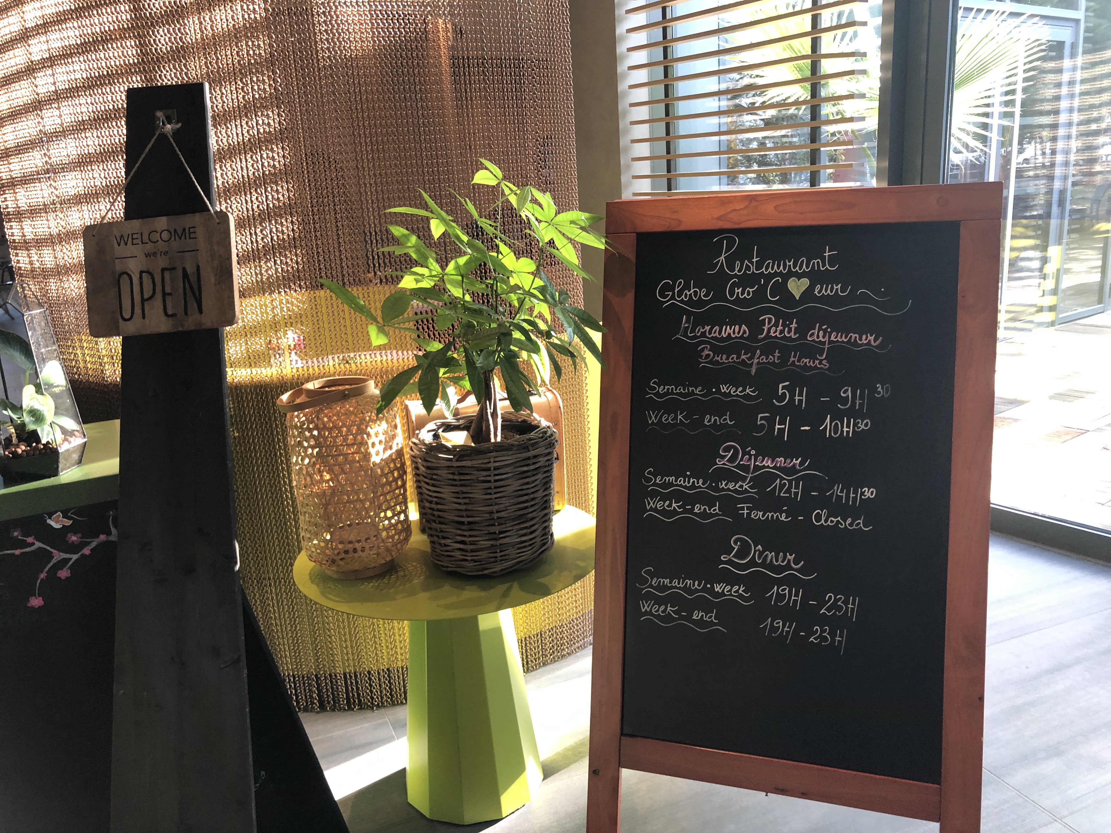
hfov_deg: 63.4
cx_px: 556
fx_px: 899
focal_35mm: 28
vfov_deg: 49.7
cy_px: 416
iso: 25
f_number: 1.8
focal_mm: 3.99
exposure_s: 1/30
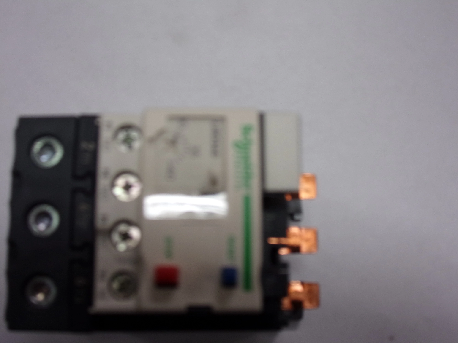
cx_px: 229
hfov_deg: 41.2
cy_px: 172
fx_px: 609
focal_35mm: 46
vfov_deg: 31.5
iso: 80
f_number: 4.1
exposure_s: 1/45
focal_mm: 8.3
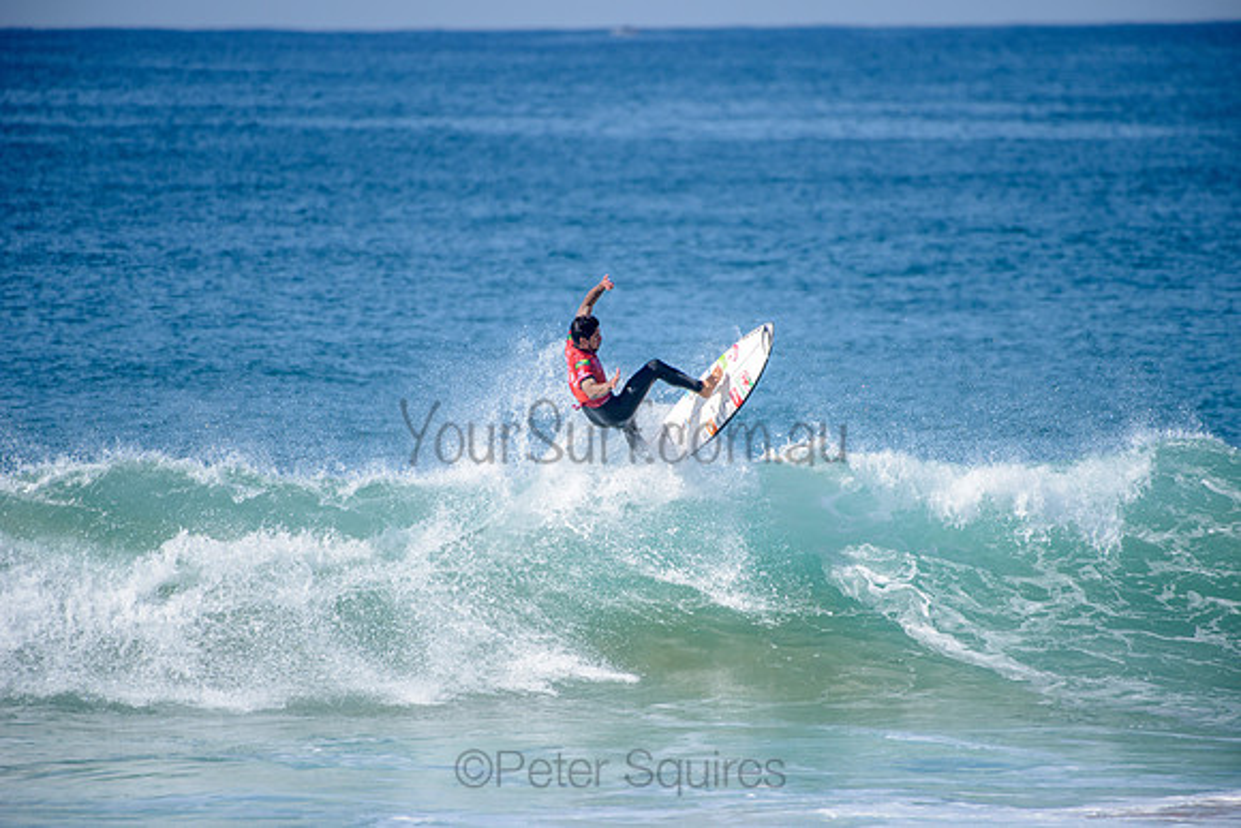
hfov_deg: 4.1
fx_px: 17239
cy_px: 414
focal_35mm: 500
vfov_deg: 2.8
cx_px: 620
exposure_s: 1/2000
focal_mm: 500
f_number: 5.6
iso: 160
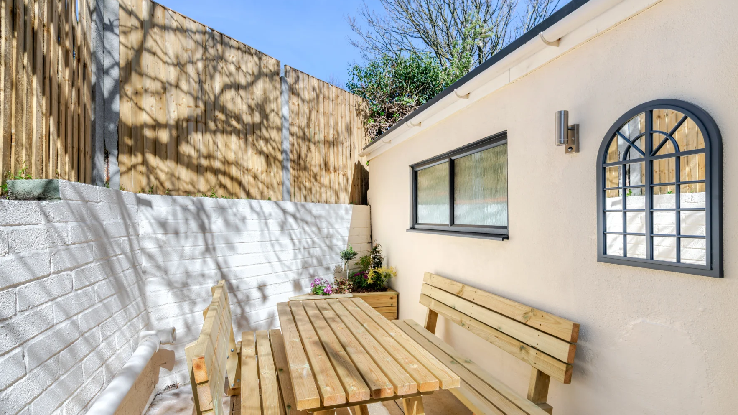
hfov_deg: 92.7
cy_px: 227
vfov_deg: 60.9
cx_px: 372
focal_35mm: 18
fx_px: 352
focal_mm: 17
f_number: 9
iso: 80
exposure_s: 1/320
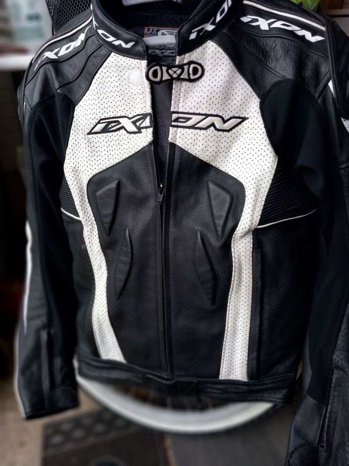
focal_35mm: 25
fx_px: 336
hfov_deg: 54.9
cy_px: 233
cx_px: 174
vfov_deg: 69.4
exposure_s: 1/50
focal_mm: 4
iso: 32
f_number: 2
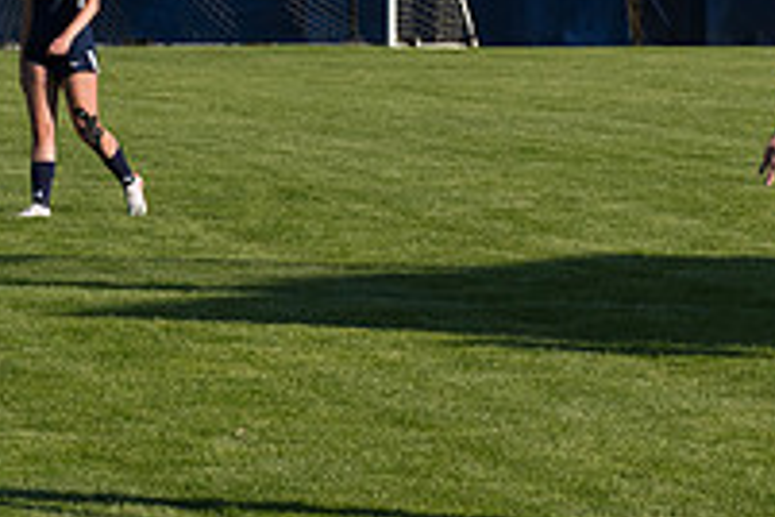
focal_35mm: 303
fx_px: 6522
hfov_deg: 6.7
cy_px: 220
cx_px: 995
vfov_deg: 4.5
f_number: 5.6
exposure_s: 1/1600
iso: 250
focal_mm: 70
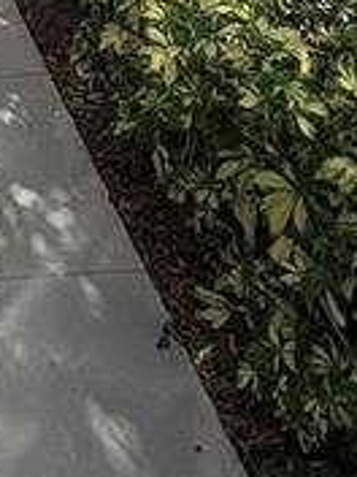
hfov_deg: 21.7
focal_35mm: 61
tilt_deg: -2.4
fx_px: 839
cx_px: -105
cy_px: -241
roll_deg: +1.3
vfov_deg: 24.5
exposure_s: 1/1748
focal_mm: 2.22
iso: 50
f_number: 2.2
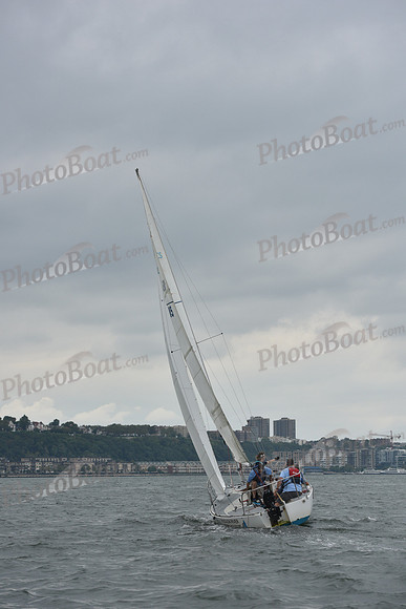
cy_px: 304
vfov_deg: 23.9
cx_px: 203
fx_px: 1437
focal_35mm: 85
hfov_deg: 16.1
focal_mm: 85
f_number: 5.6
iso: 320
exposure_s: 1/1250
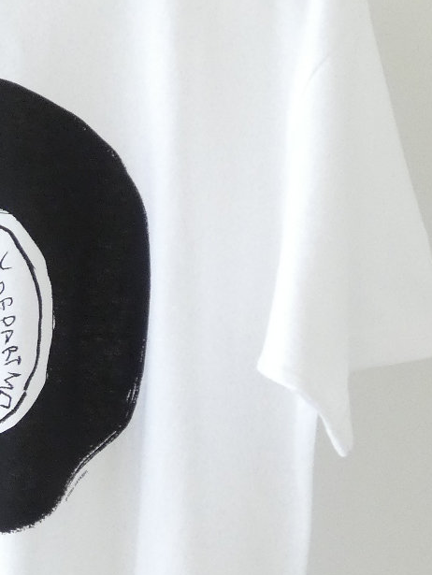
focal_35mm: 78
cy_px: 378
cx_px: 4
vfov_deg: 24.9
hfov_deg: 18.4
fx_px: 1297
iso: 500
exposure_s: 1/60
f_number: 2.8
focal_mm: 3.6
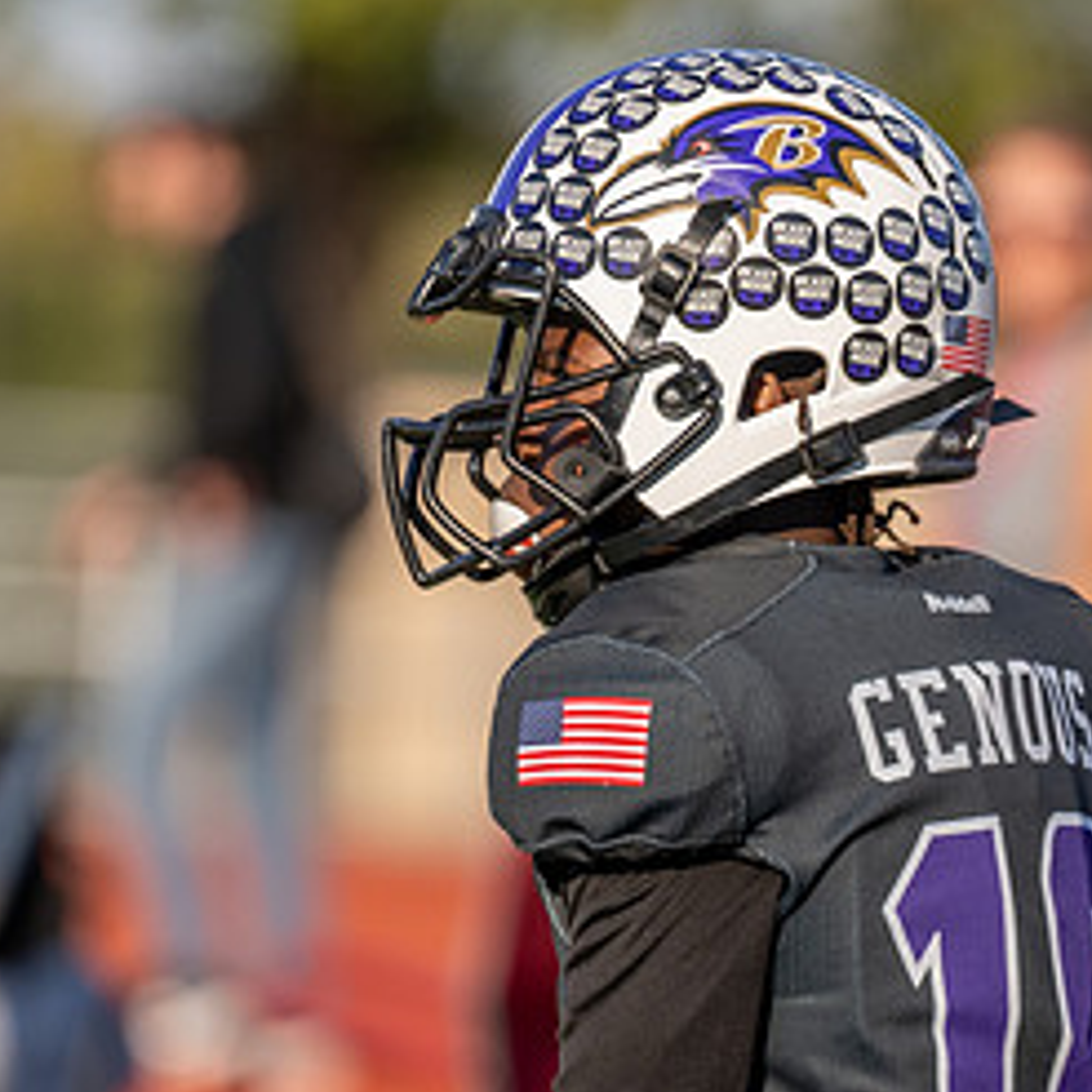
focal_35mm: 565
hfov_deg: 3.1
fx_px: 20165
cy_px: 746
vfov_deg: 3.1
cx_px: 825
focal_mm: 197
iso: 100
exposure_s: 1/1250
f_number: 2.8
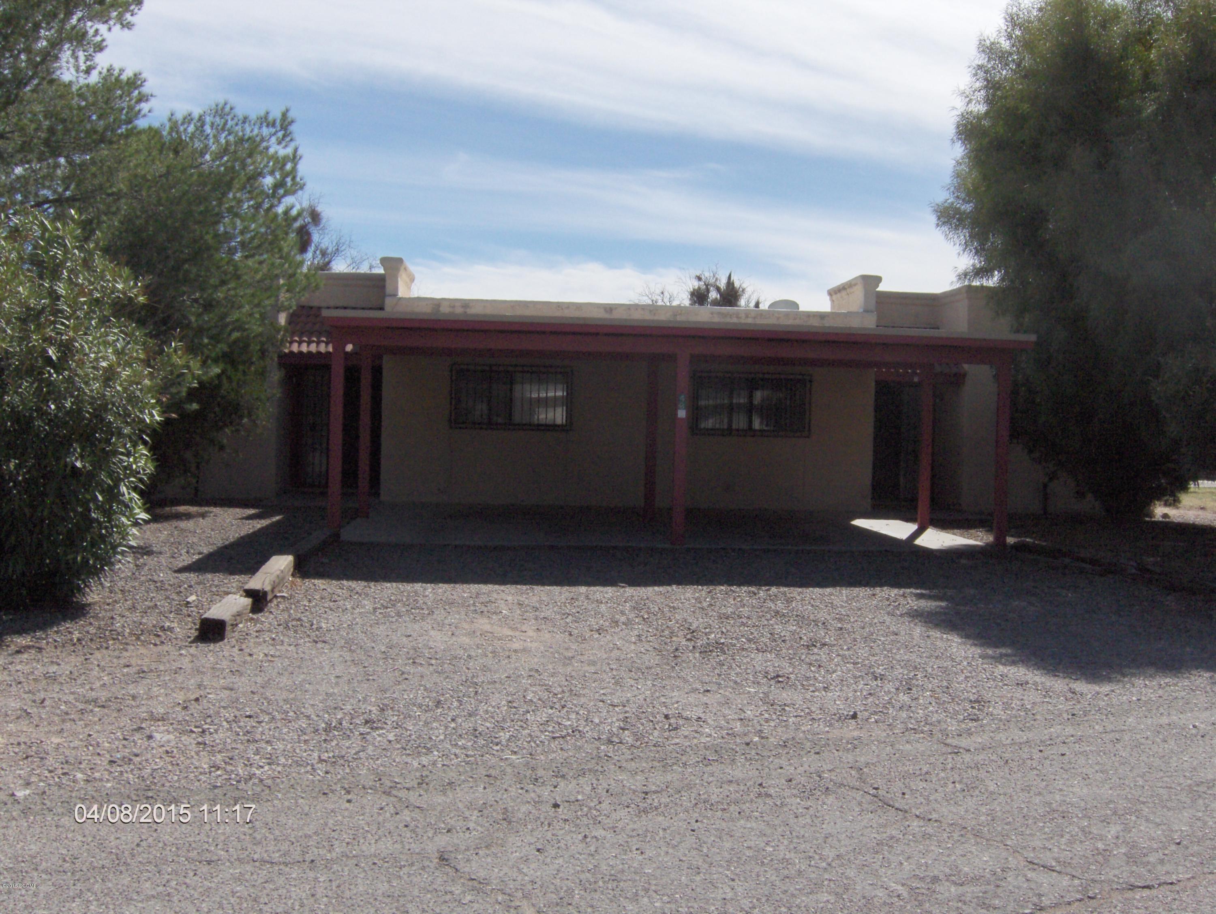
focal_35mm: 35
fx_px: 1231
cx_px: 608
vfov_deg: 40.8
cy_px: 457
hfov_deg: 52.6
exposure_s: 1/1235
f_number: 6.9
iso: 100
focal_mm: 7.5
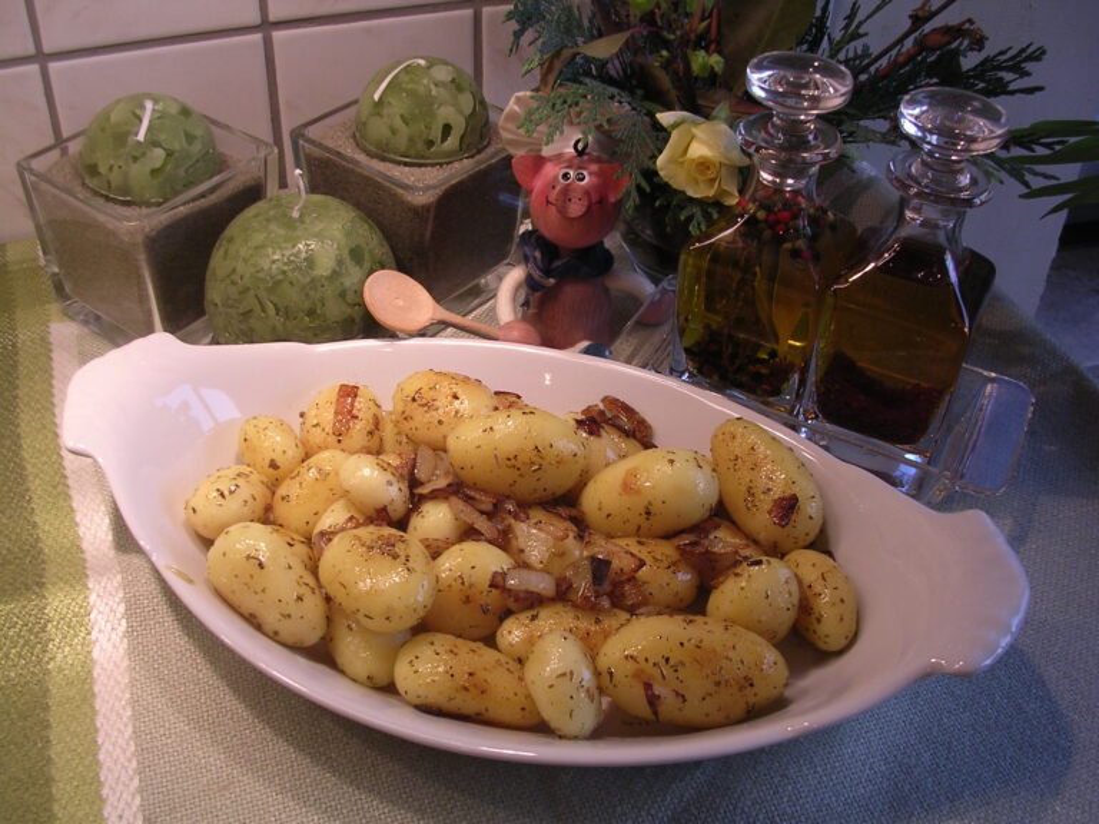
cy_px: 412
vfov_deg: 37.7
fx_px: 1206
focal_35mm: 38
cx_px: 550
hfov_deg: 49.0
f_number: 2.8
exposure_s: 1/39.9
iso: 100
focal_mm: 5.8
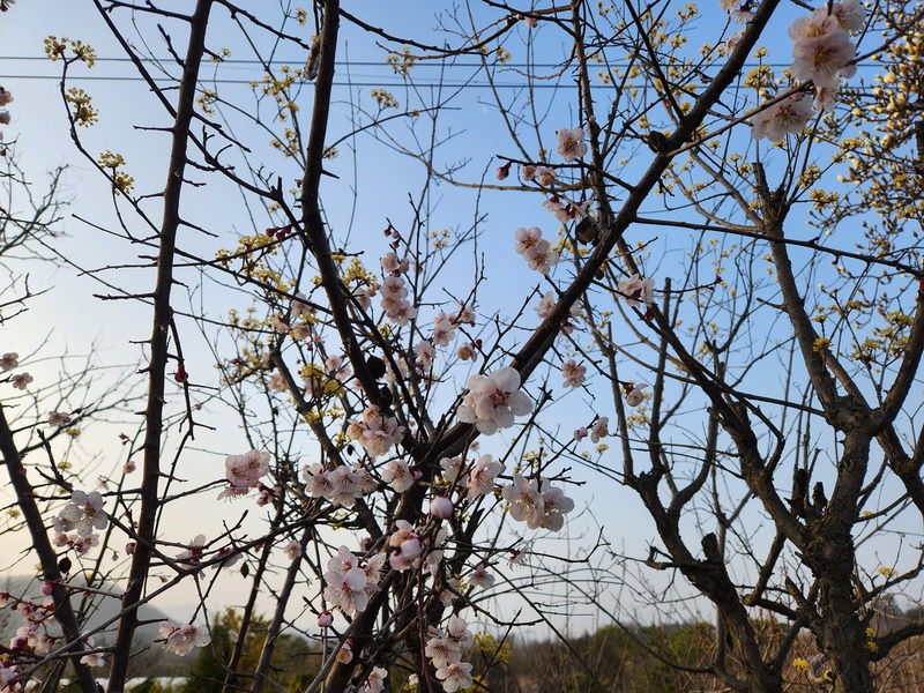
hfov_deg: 73.9
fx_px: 614
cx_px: 462
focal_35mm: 23
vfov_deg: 58.9
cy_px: 346
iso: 20
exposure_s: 1/845
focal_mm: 5.4
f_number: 1.8
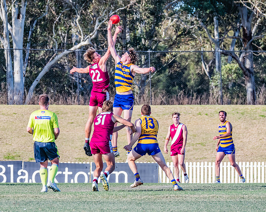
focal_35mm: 542
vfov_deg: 2.9
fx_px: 4265
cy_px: 94
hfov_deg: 3.6
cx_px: 128
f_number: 10
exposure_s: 1/640
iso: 800
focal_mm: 310
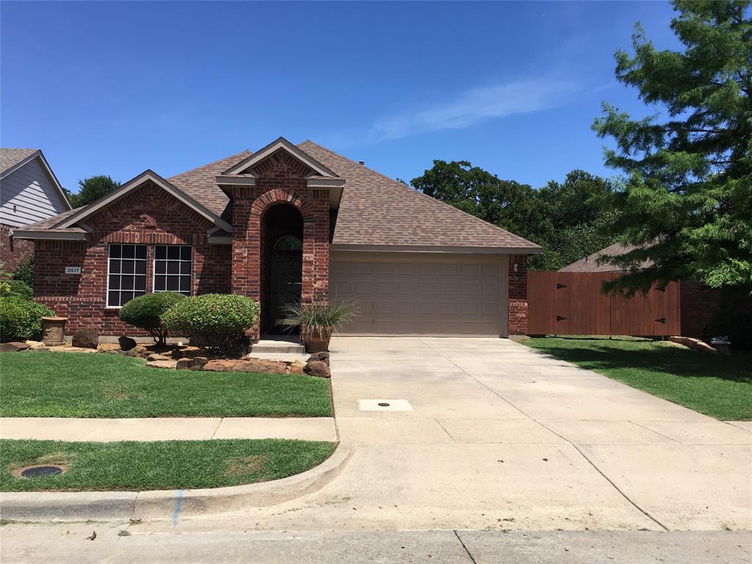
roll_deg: -0.9
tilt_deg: +1.9
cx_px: 376
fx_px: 630
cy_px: 282
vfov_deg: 48.2
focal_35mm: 29
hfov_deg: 61.7
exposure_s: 1/1748
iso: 25
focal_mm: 4.15
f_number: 2.2
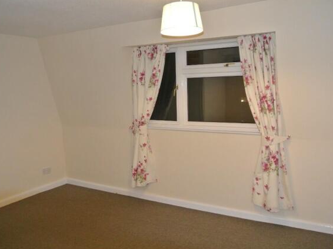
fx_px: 288
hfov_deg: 60.0
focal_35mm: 30
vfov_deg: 46.8
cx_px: 164
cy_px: 125
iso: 800
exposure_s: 1/60
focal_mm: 10
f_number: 3.5
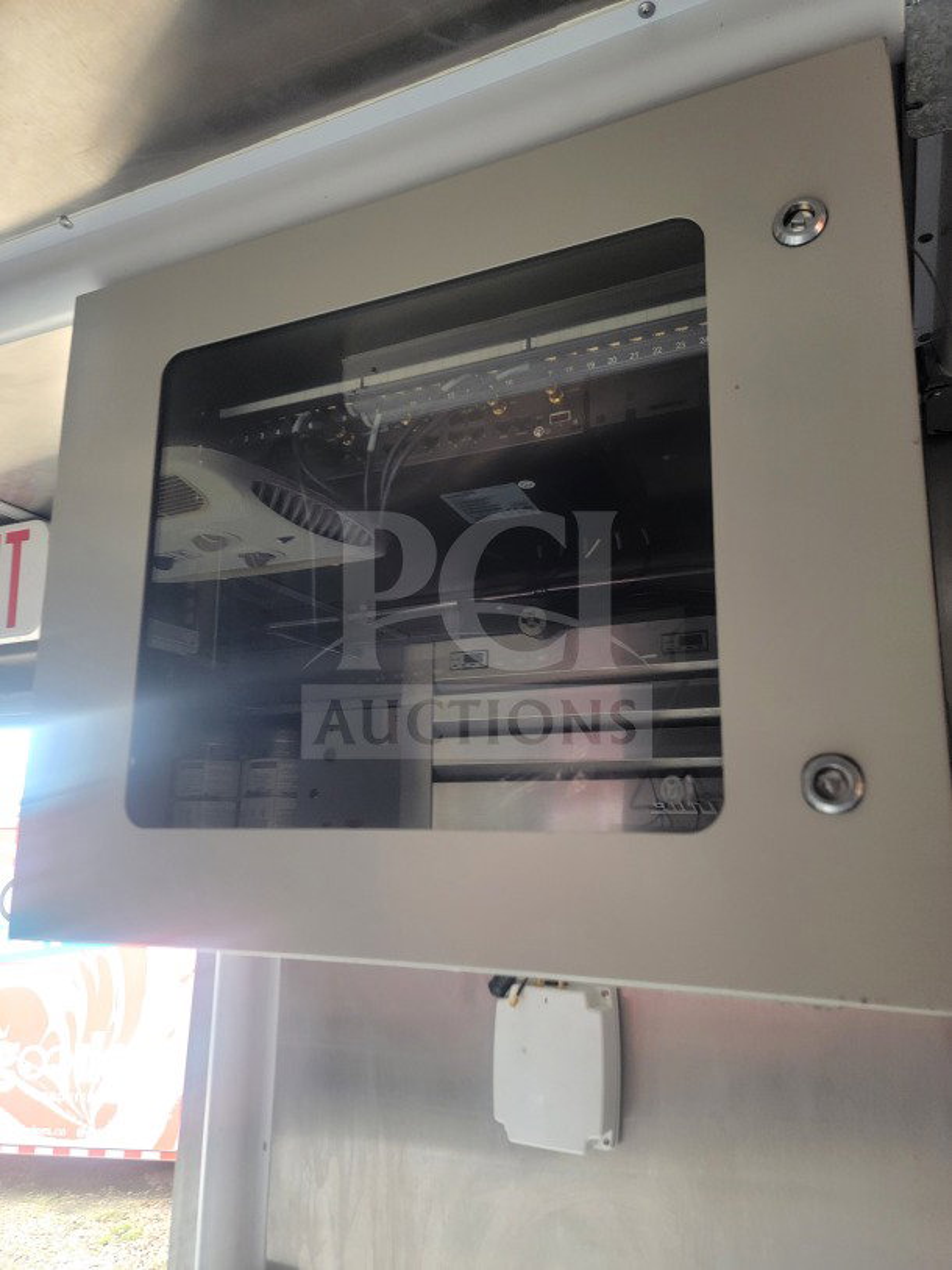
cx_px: 476
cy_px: 635
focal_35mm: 24
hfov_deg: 56.8
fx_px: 880
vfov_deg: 71.6
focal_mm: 6.7
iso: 200
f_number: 1.8
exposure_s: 1/120
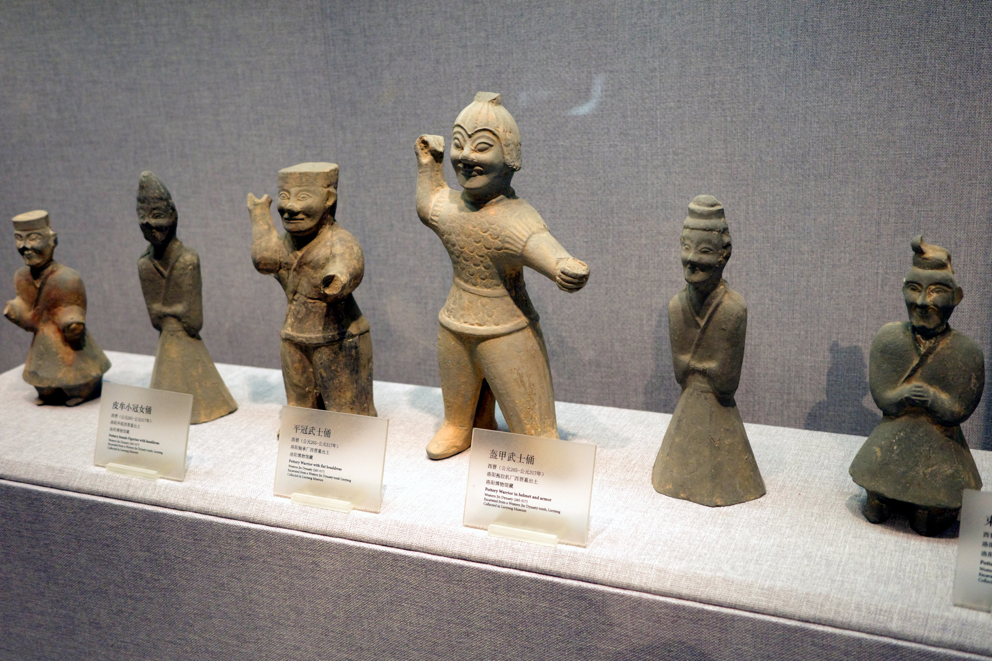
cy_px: 330
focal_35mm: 40
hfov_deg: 48.5
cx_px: 496
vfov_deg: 33.4
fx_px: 1102
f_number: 2.8
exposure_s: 1/40
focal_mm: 26
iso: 2000
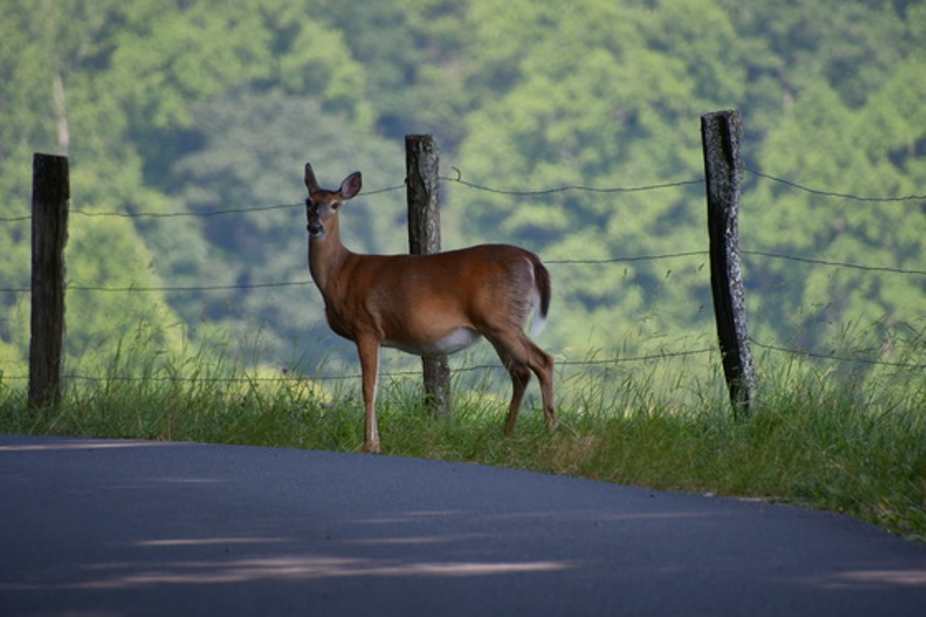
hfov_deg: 3.4
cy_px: 308
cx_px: 463
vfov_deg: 2.3
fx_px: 15428
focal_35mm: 600
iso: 360
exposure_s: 1/500
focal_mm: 400
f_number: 6.3
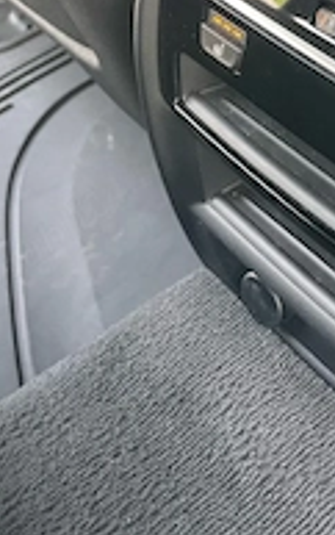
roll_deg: -2.0
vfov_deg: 33.4
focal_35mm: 57
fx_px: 831
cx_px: 354
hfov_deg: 21.8
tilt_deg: -35.2
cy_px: 33
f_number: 1.6
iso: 125
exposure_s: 1/121
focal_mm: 4.2
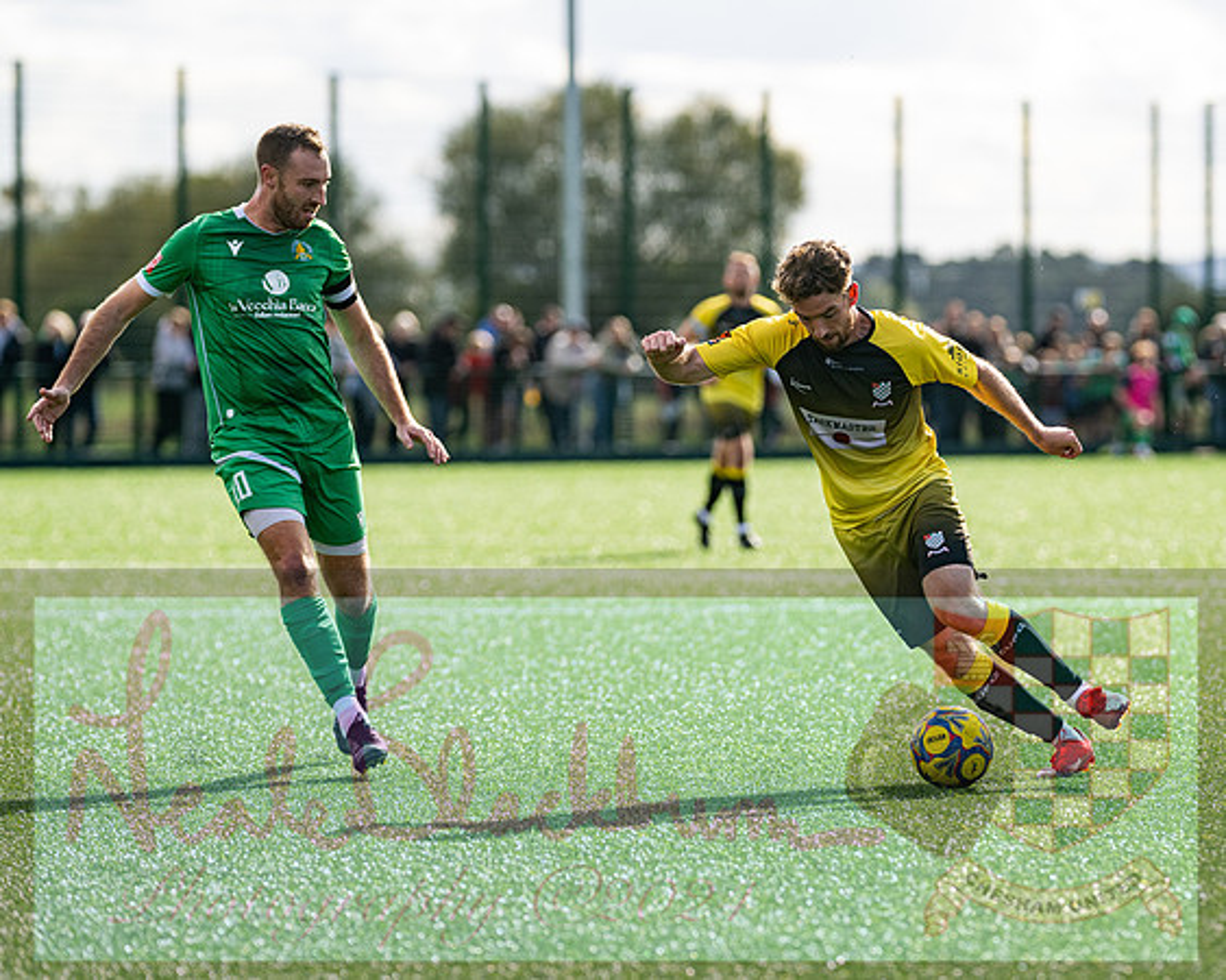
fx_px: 9168
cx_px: 819
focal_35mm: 253
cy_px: 490
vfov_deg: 6.1
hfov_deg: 7.6
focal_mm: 195
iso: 400
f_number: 4
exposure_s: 1/2500
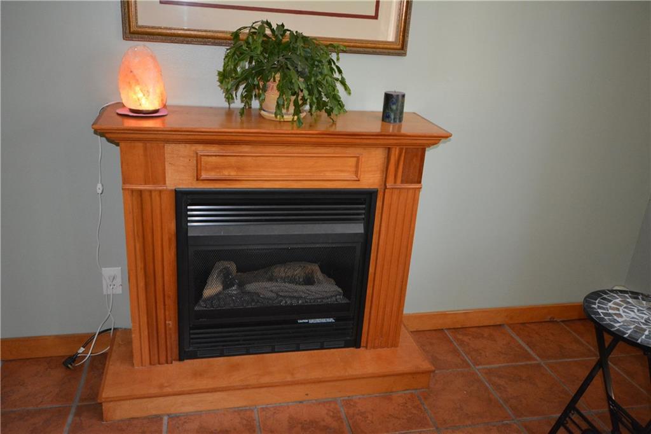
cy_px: 217
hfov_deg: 61.9
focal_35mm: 30
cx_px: 326
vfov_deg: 43.6
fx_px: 542
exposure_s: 1/60
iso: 3200
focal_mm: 20
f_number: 5.6
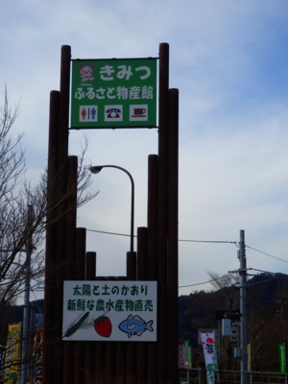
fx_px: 976
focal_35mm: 88
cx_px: 144
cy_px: 192
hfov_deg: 16.8
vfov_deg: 22.3
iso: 80
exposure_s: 1/800
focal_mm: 15.8
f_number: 4.8
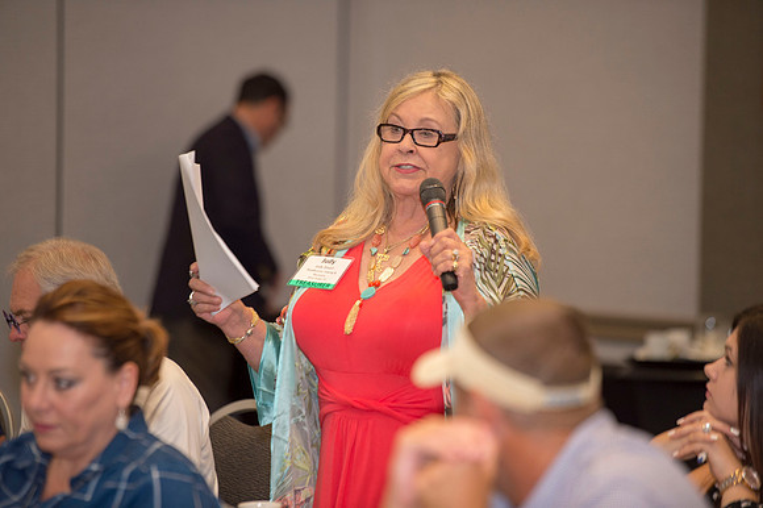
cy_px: 254
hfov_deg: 10.8
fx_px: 4024
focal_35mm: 190
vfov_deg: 7.2
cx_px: 382
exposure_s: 1/320
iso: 1250
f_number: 2.8
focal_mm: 190
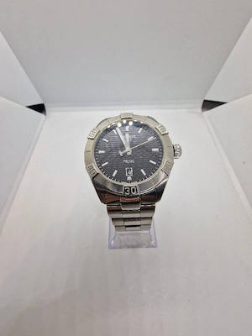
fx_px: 126
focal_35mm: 13
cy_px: 168
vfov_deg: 106.2
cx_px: 126
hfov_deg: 89.9
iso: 50
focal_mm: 2.2
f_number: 2.2
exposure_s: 1/164
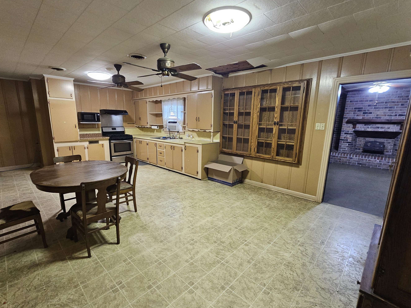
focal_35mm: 15
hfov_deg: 98.1
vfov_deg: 81.7
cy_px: 161
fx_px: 178
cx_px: 193
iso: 400
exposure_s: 1/30
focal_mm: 2.2
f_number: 2.2
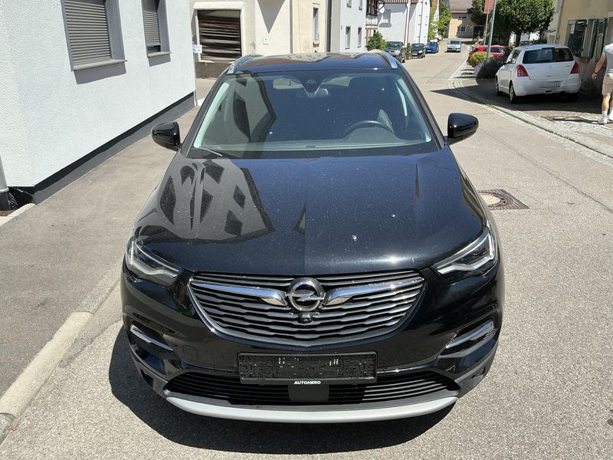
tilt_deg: -24.5
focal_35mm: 28
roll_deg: -2.4
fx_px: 496
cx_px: 306
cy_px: 230
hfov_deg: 63.4
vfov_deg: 49.7
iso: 25
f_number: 1.8
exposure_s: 1/1279
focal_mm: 3
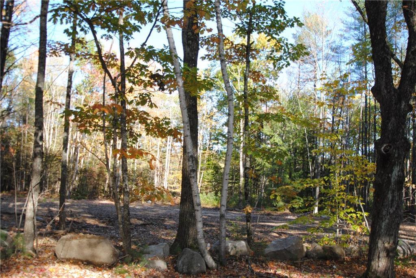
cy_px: 139
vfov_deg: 40.0
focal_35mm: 33
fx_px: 382
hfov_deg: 57.2
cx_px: 208
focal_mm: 22
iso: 110
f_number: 4.5
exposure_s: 1/125
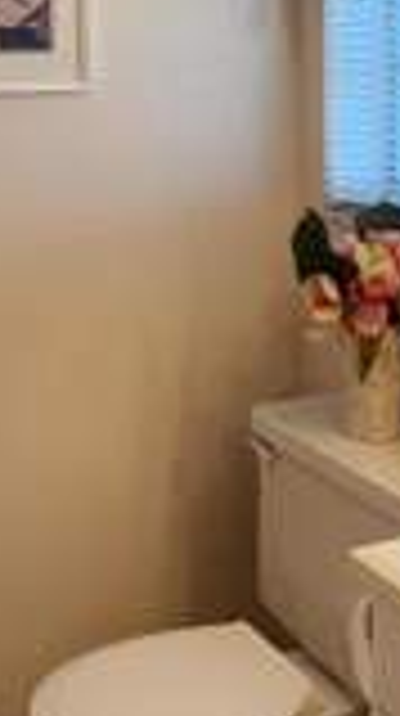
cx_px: 252
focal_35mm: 57
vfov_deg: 36.3
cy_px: 243
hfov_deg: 21.0
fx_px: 1079
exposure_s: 1/60
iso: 80
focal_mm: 1.74
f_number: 2.2
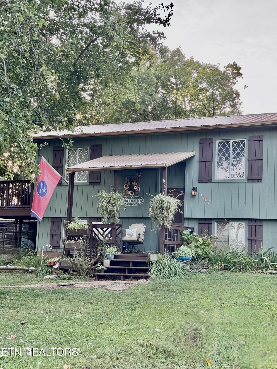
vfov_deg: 39.7
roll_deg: -2.6
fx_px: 512
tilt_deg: +6.9
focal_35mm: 48
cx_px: 138
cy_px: 184
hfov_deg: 30.3
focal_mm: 6.76
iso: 64
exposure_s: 1/164
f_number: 1.78
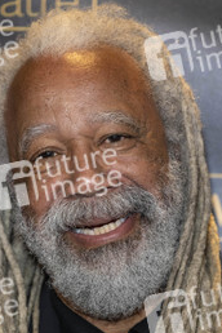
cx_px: 93
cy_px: 244
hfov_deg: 7.4
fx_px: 1720
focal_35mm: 186
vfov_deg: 11.0
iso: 800
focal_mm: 120
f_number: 4
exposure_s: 1/250
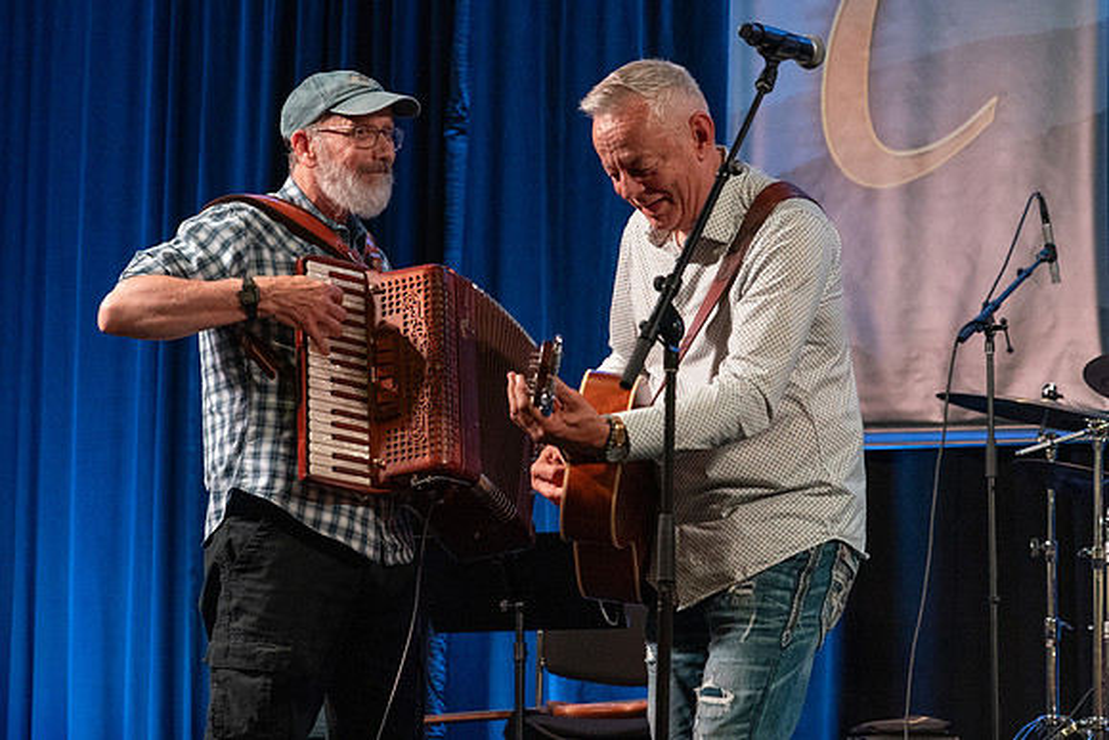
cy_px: 379
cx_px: 554
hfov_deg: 20.3
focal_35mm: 100
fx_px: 3094
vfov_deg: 13.6
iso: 6400
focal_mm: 98
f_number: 5.6
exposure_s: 1/200
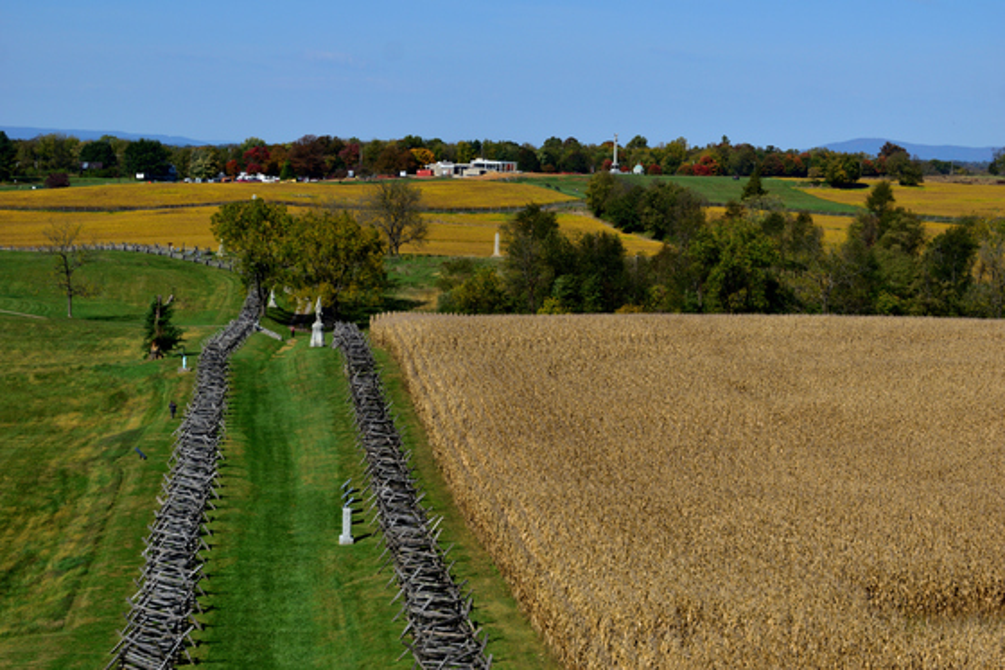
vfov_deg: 16.5
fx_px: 2302
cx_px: 502
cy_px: 335
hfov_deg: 24.6
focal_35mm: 82
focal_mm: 55
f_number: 5.6
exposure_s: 1/1000
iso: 110
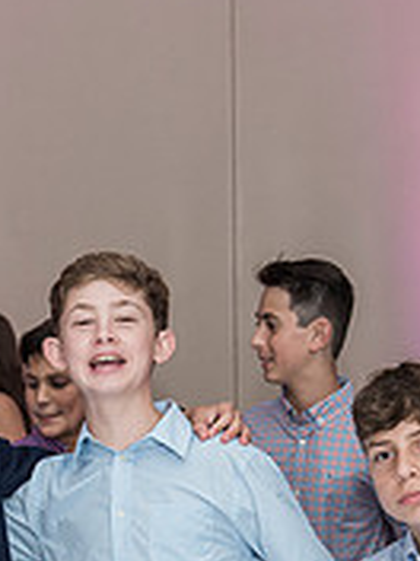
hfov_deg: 13.3
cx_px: 156
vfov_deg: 17.4
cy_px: 547
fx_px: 1796
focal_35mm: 111
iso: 1250
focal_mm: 35
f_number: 4
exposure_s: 1/100
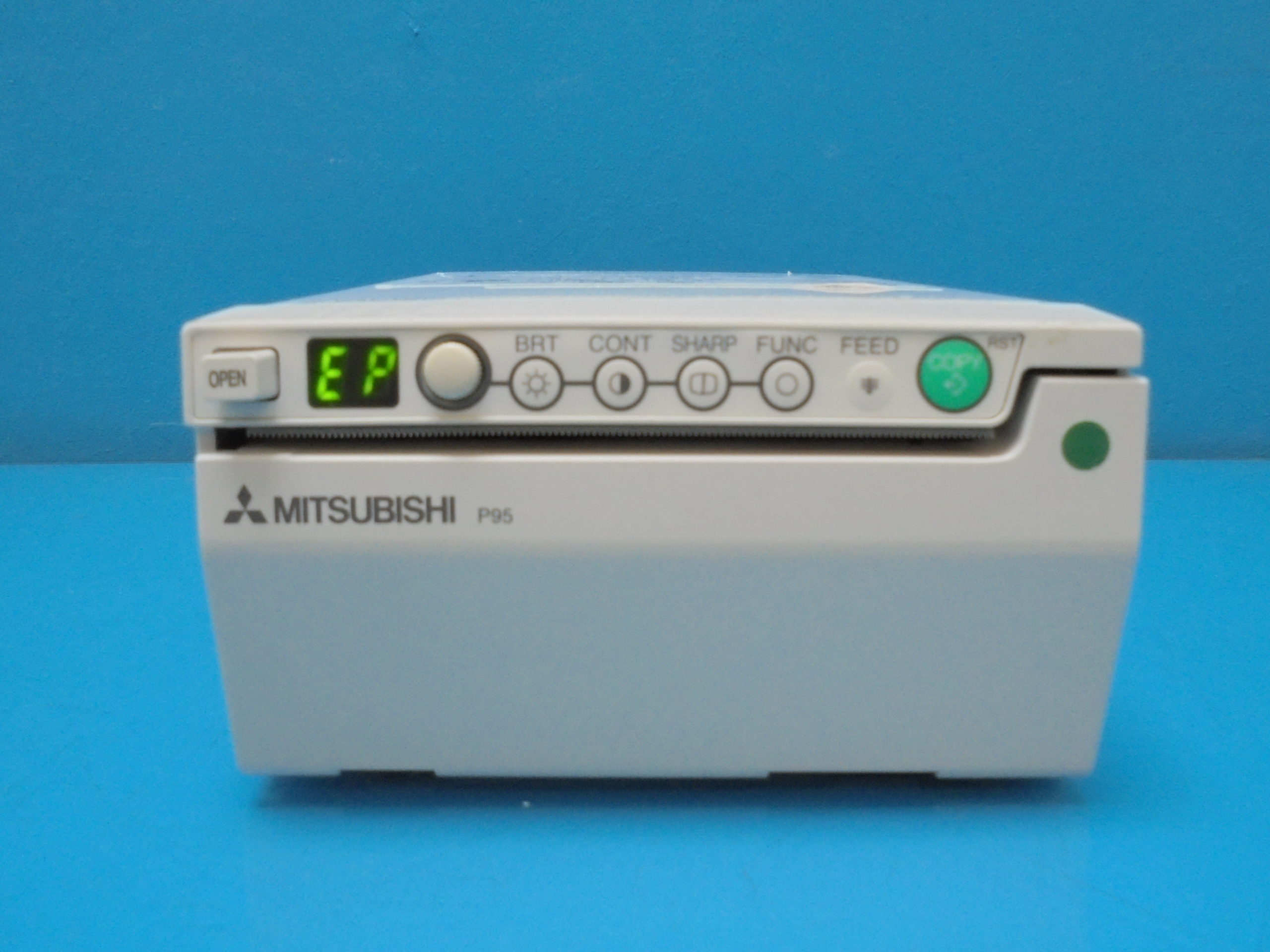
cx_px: 635
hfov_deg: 61.7
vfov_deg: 48.2
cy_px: 476
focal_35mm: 29
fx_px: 1064
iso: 400
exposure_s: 1/50
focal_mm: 5.3
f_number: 3.7
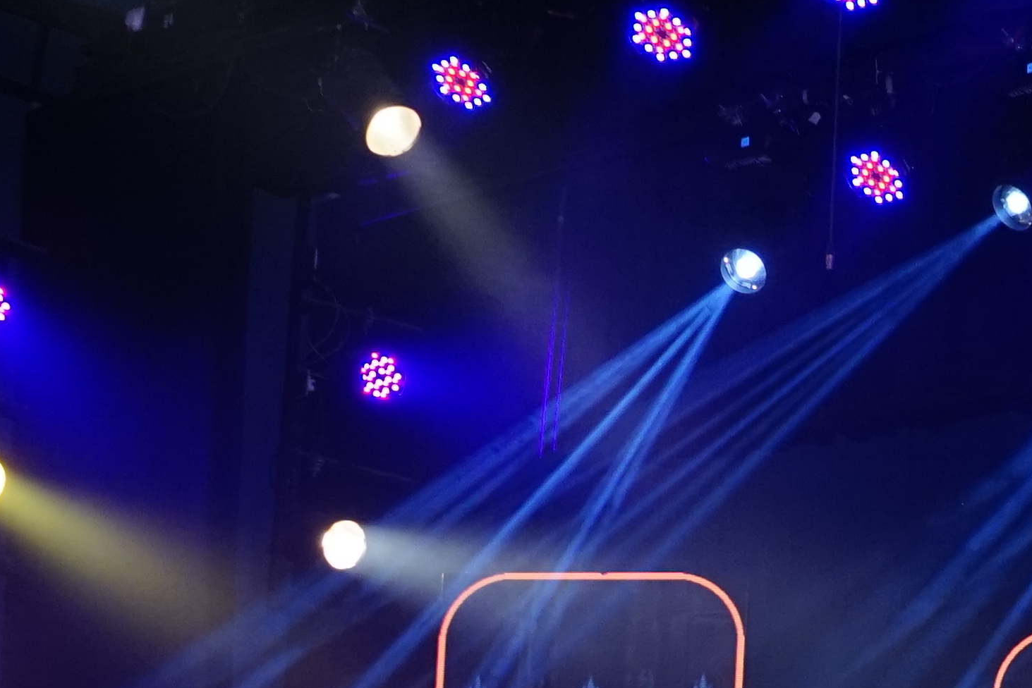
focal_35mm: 123
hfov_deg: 16.0
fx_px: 3526
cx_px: 1210
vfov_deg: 10.8
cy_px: 1019
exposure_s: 1/200
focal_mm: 30
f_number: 6.3
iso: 1250
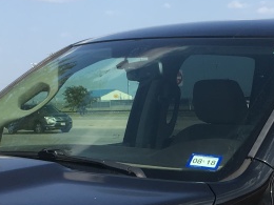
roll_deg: +3.5
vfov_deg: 12.6
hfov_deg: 17.1
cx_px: 228
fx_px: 902
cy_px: 270
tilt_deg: -10.4
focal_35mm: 114
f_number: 2.2
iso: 25
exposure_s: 1/1148
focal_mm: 4.15
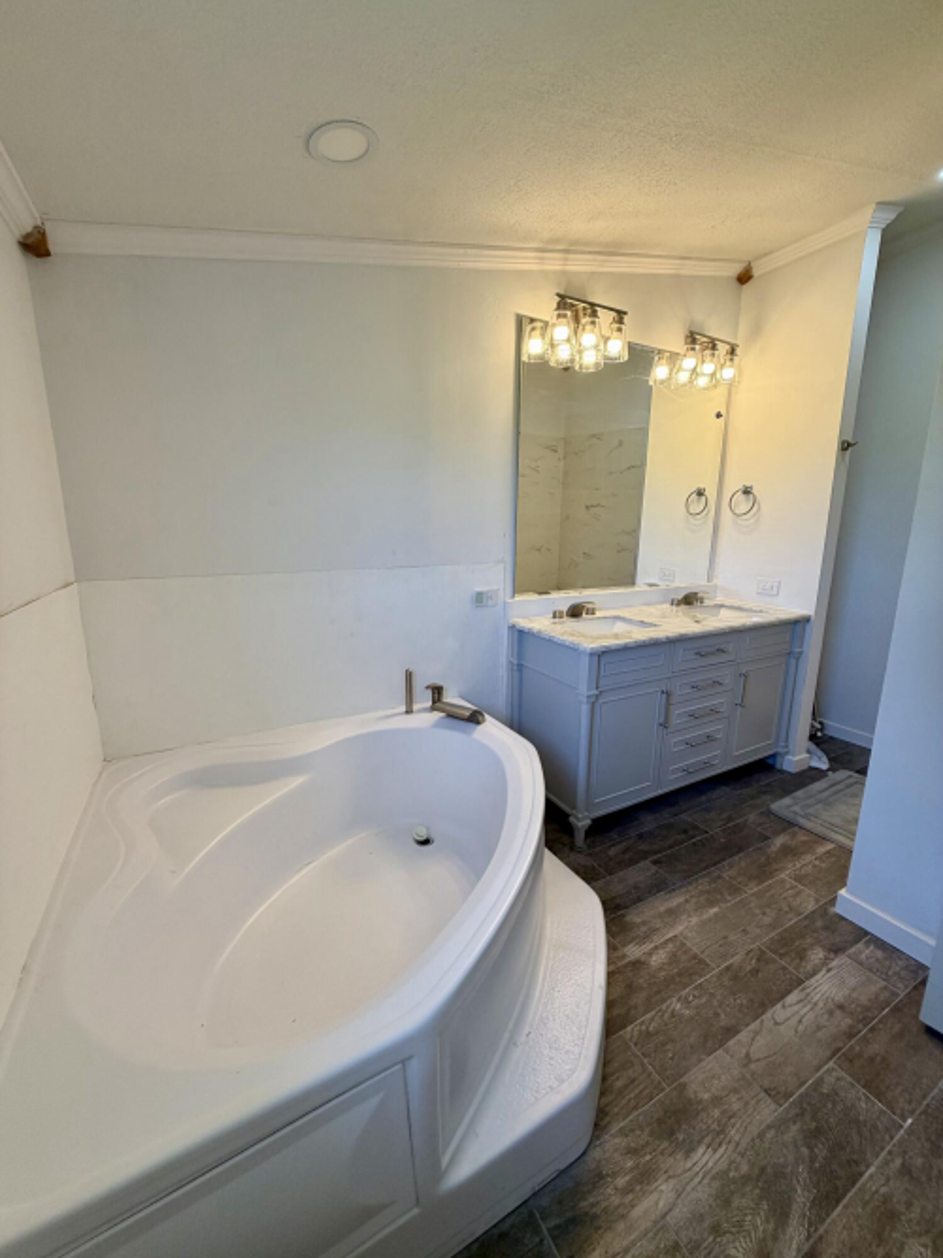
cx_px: 472
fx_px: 509
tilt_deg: -11.4
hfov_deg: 85.7
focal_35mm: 14
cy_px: 629
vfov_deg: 102.1
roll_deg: +0.0
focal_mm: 2.22
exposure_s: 1/120
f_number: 2.2
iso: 80
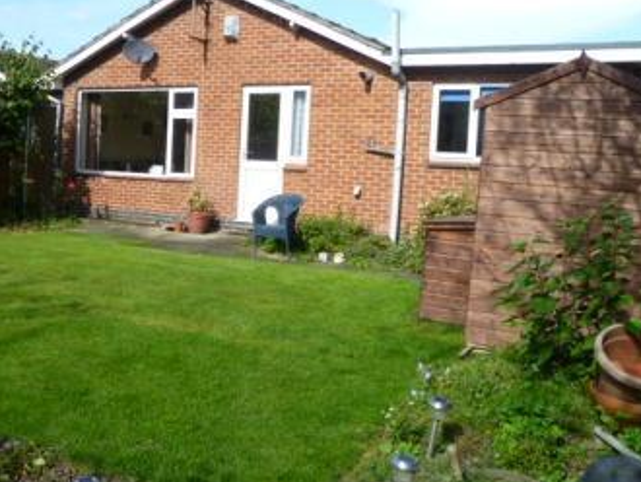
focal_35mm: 38
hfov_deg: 48.5
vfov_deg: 37.7
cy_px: 218
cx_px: 245
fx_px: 704
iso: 80
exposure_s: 1/800
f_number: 2.8
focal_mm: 5
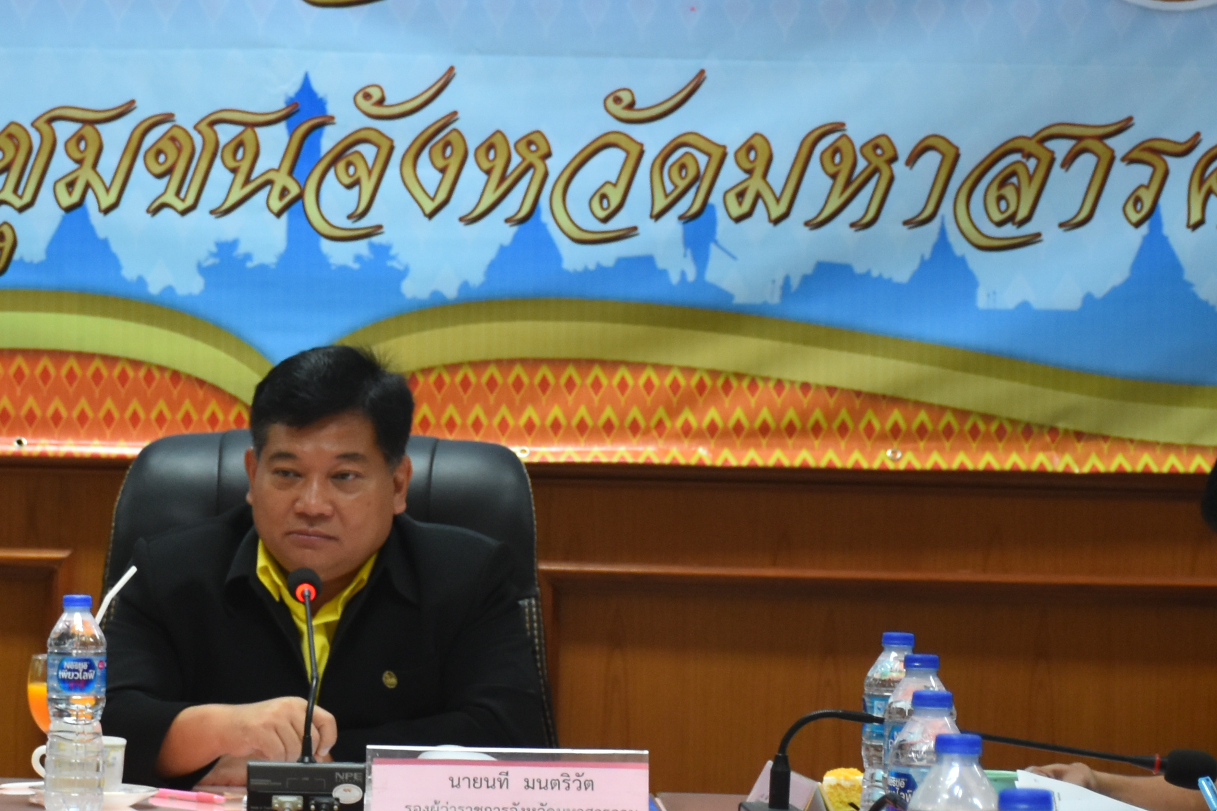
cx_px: 170
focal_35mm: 157
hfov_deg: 13.0
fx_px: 5313
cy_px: 443
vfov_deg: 8.7
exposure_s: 1/60
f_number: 4.5
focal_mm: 45
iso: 900
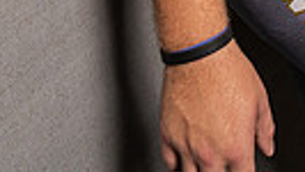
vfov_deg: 10.4
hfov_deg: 24.1
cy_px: -339
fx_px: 688
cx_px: 291
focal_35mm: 85
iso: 125
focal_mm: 24
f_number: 5.6
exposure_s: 1/250
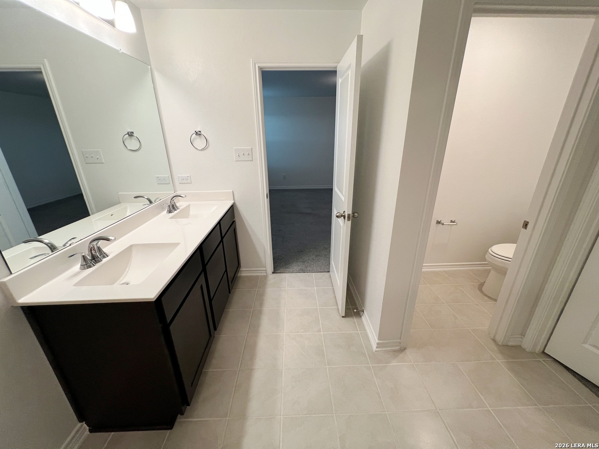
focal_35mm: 13
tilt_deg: -22.5
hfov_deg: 106.2
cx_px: 300
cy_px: 224
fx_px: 225
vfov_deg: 89.9
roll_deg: -0.1
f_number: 1.8
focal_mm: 1.57
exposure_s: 1/120
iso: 160
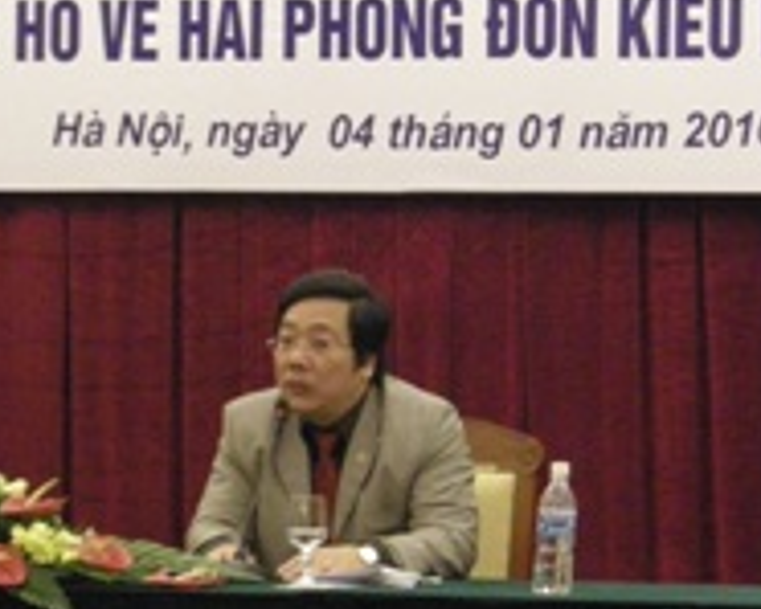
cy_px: 241
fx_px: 4710
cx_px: 368
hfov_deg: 9.2
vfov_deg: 7.4
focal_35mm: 209
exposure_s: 1/19
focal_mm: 18.6
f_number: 5.3
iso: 800
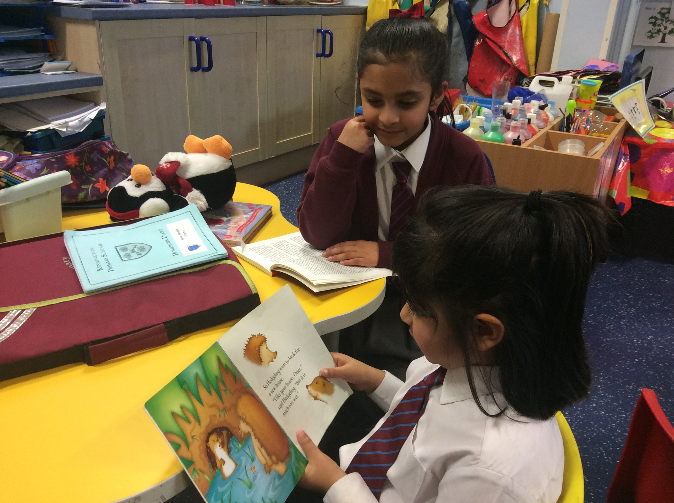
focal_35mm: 32
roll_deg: -4.0
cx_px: 337
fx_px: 622
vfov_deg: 44.1
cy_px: 252
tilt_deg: -23.4
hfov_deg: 56.9
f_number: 2.4
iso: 80
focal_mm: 3.3
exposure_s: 1/25
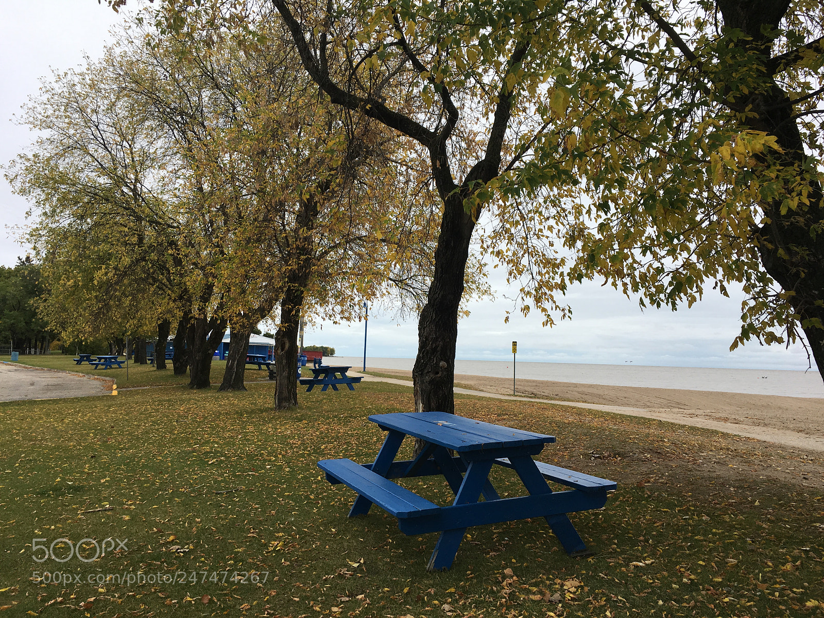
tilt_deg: +3.7
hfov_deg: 61.7
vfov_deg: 48.2
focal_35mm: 29
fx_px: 690
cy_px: 309
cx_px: 412
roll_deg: -1.3
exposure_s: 1/894
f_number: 2.2
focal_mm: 4.15
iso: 25
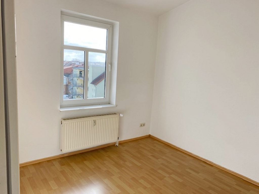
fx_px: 195
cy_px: 97
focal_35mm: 26
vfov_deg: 53.1
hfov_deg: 67.3
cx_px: 130
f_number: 1.8
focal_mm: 4.25
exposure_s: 1/626
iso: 32
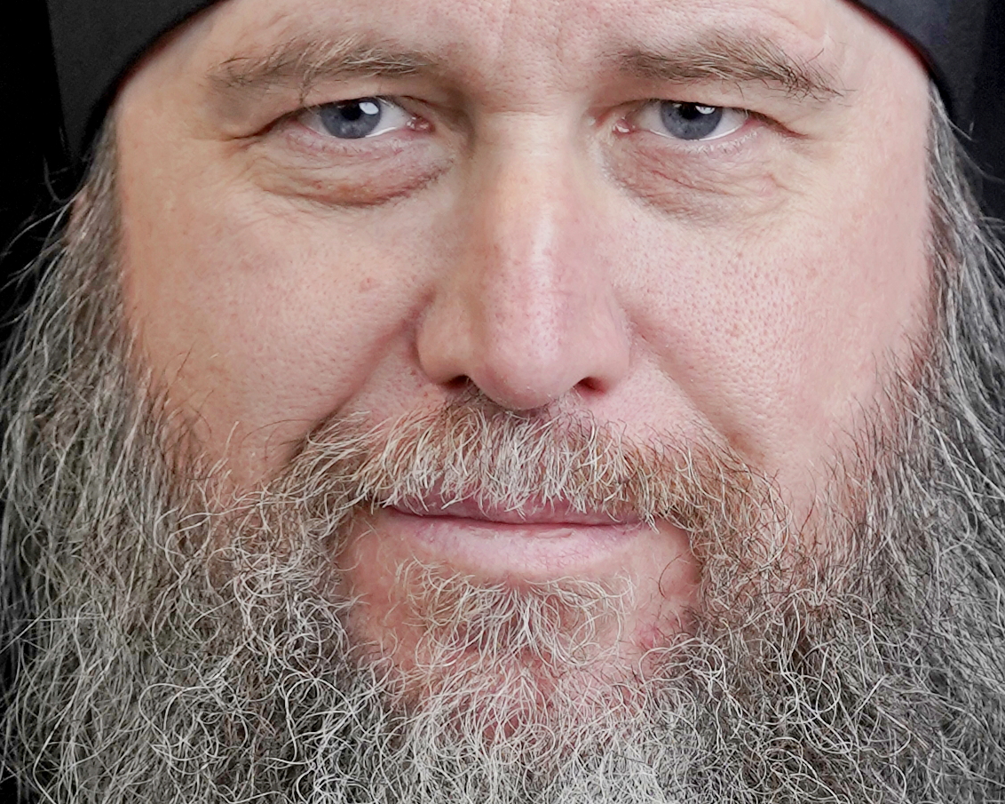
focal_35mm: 423
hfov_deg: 4.6
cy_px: 1356
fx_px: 12579
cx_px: 555
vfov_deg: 3.6
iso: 1000
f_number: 3.5
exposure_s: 1/100
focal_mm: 85
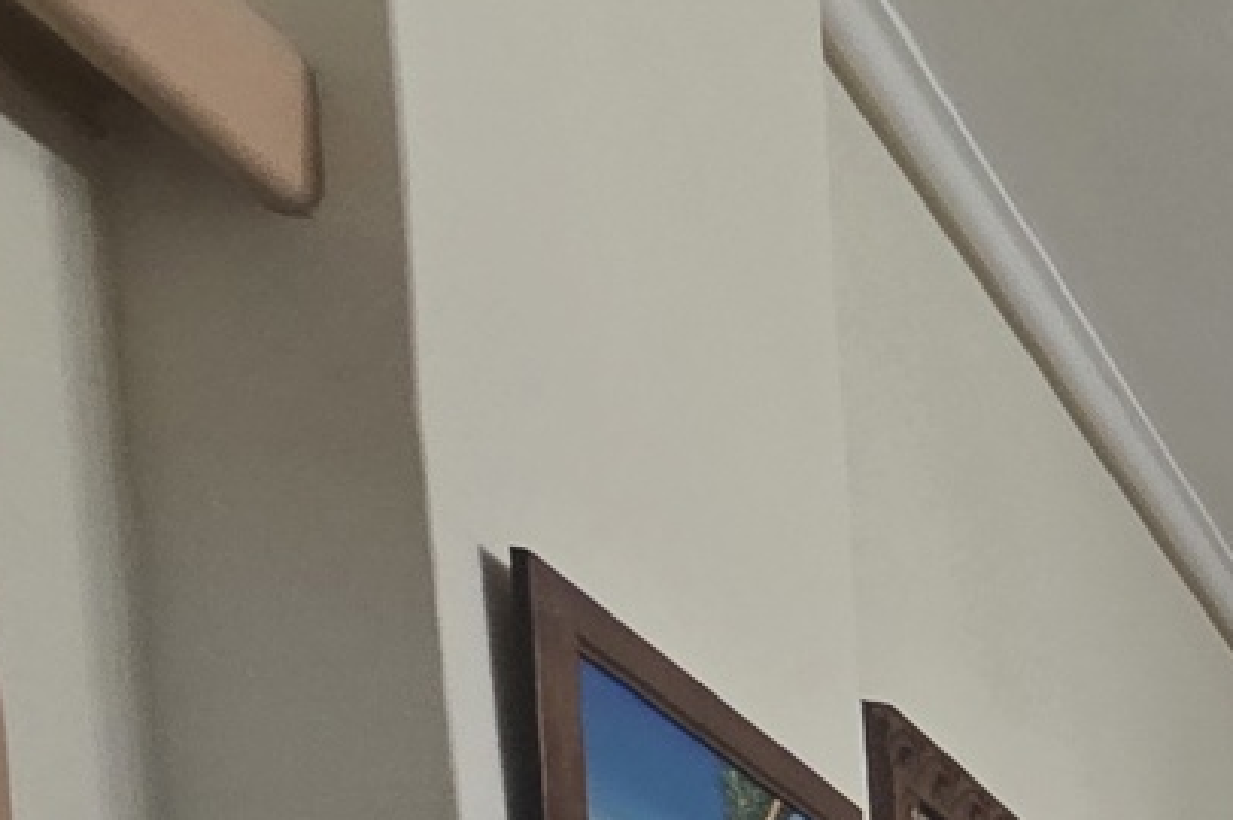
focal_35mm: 64
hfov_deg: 15.9
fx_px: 2190
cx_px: 2873
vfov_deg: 14.6
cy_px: 1913
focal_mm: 2.2
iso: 160
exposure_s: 1/50
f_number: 2.2
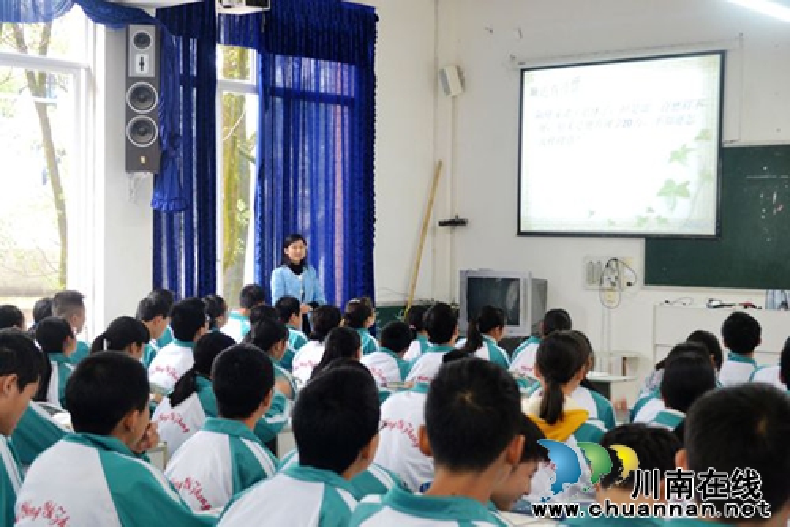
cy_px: 264
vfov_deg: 25.8
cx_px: 395
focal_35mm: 52
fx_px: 1153
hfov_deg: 37.8
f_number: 5
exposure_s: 1/15
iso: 900
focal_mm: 35
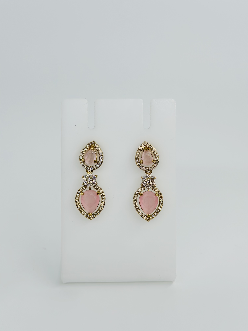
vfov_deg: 39.7
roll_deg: -1.8
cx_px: 124
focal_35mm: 48
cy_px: 166
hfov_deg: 30.3
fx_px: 459
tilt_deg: -22.3
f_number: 1.78
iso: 80
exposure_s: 1/1639
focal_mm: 6.86
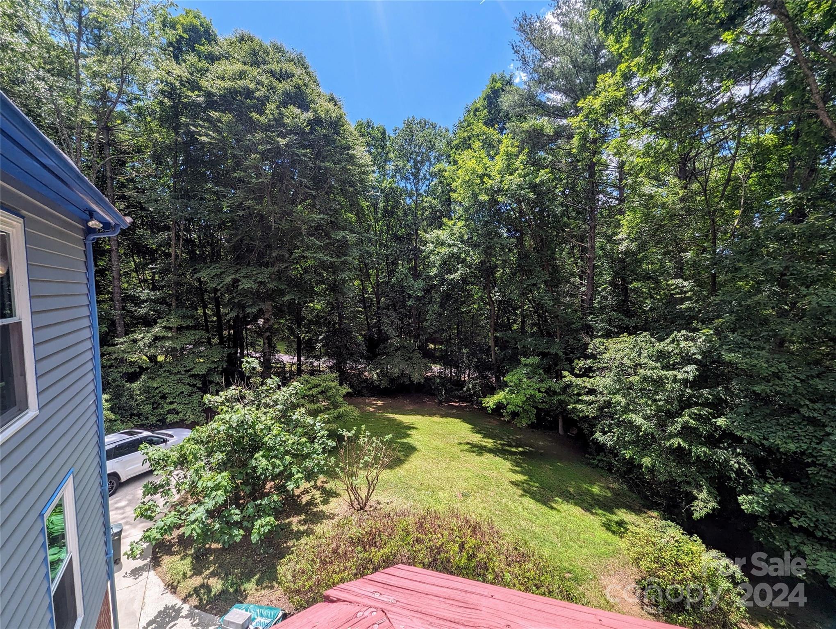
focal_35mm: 13
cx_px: 418
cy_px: 314
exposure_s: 1/1045
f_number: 2.2
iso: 46
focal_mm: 1.95
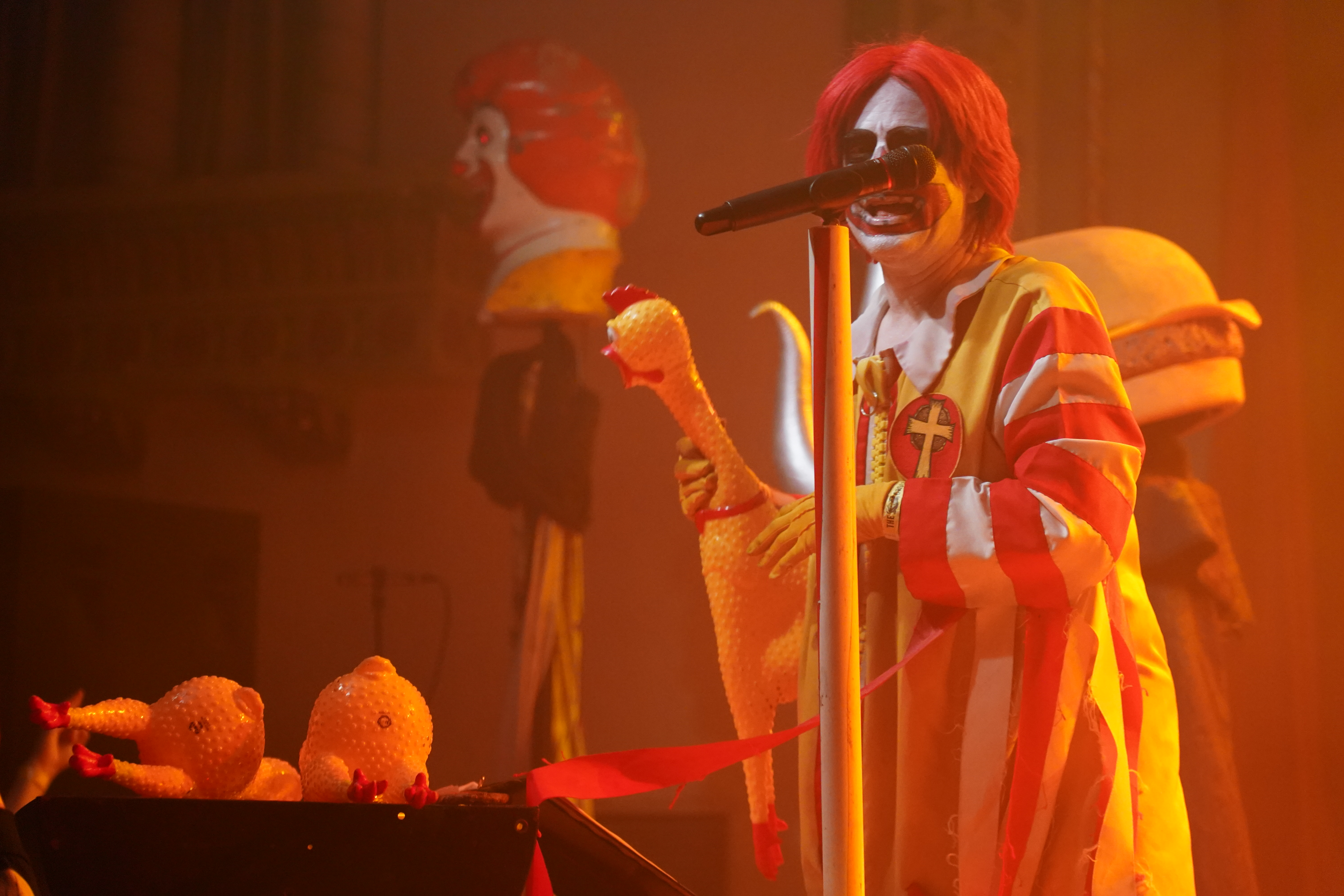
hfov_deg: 22.6
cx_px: 672
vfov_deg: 15.2
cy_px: 448
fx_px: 3360
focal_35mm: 90
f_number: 4
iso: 6400
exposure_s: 1/160
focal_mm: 90
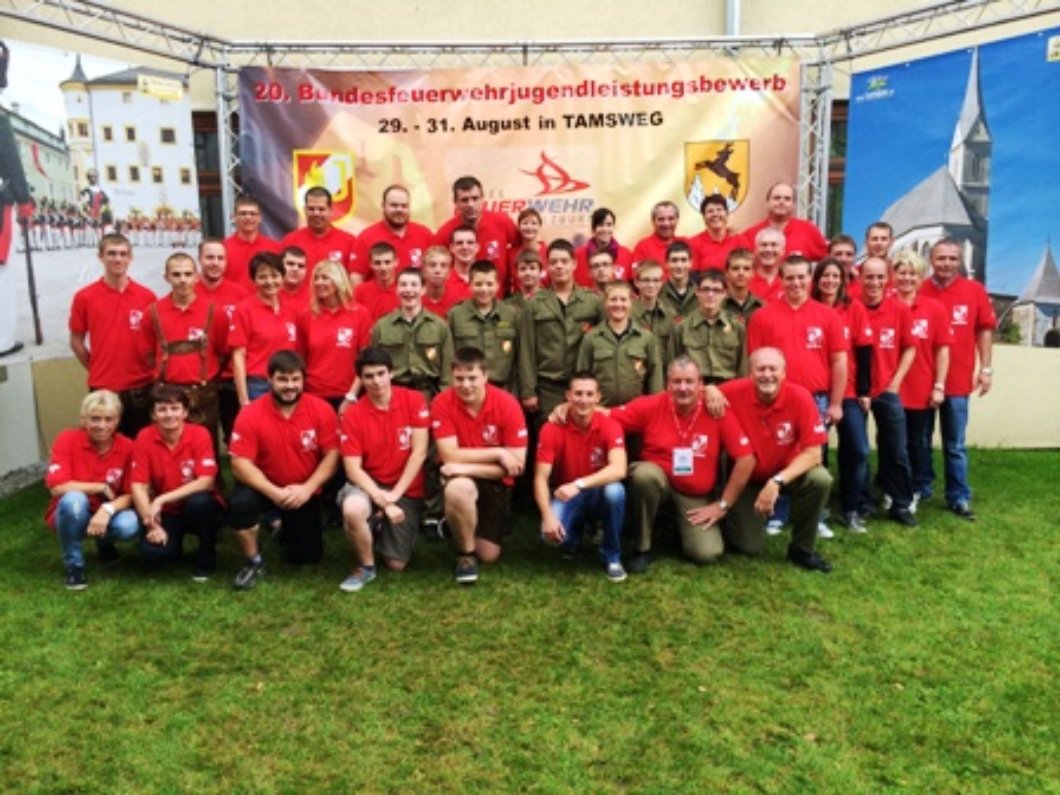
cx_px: 530
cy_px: 398
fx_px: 919
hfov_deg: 60.0
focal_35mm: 30
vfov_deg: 46.8
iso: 40
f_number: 2.2
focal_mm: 4.12
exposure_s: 1/120
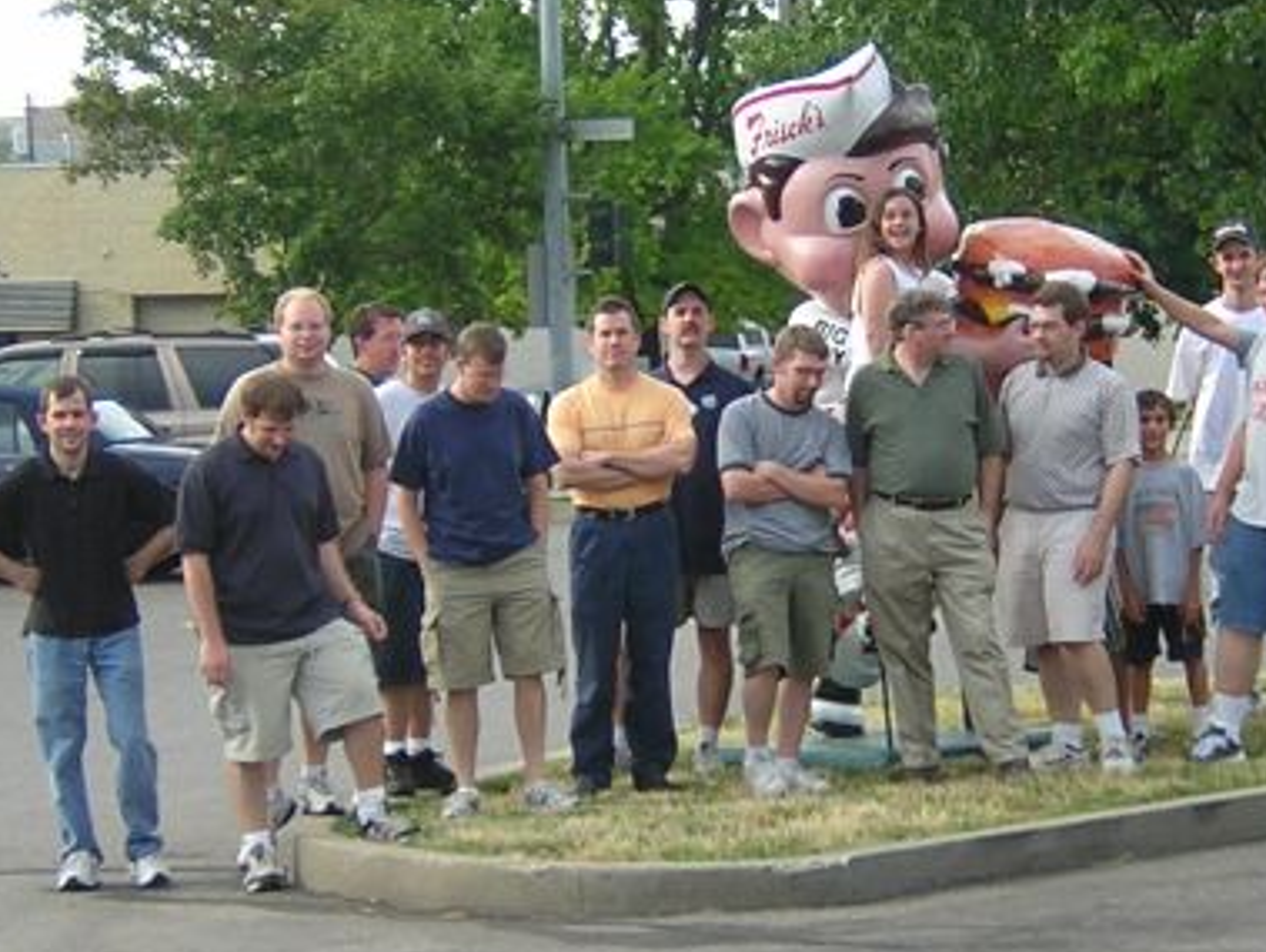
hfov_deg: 12.6
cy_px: 374
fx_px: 5711
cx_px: 825
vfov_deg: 9.5
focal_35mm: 156
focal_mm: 9.6
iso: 100
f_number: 3.8
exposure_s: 1/100
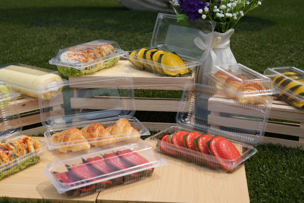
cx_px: 152
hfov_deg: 33.4
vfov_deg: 22.6
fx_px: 507
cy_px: 102
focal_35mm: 60
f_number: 9
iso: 100
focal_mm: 60
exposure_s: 1/400
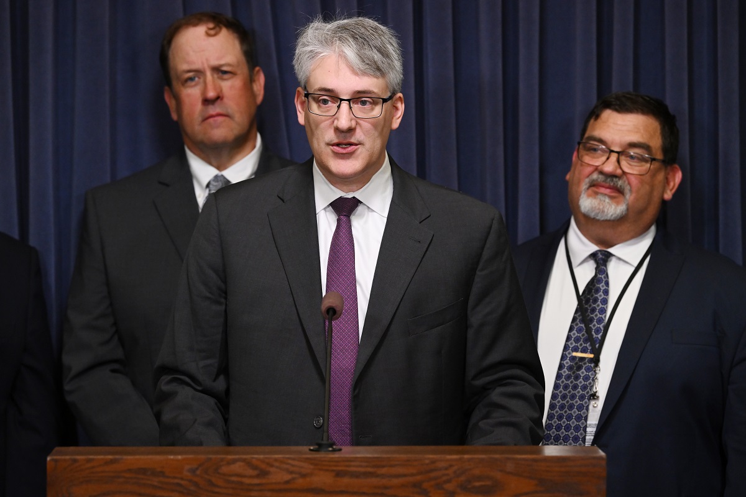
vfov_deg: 8.1
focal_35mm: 170
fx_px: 3523
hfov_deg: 12.1
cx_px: 373
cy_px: 248
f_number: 4.5
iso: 3200
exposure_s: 1/400
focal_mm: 170
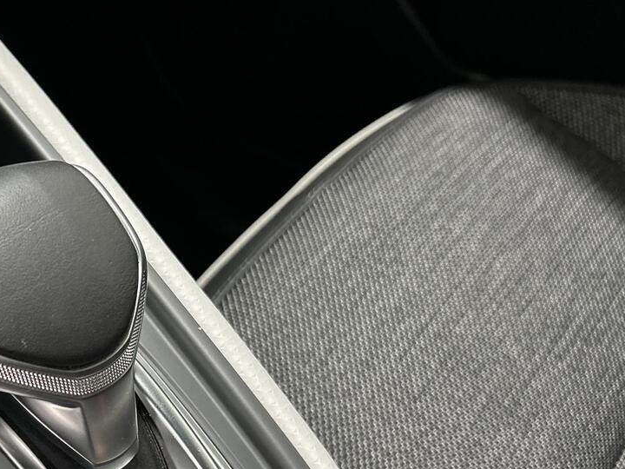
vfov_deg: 27.3
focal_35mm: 52
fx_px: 939
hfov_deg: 34.7
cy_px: 399
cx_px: 59
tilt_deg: -49.4
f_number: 1.5
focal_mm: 5.7
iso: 400
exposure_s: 1/50
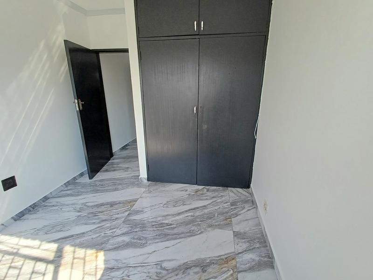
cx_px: 186
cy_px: 140
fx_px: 172
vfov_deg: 78.1
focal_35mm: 16
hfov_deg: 94.5
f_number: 2.2
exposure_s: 1/185
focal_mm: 1.64
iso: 40
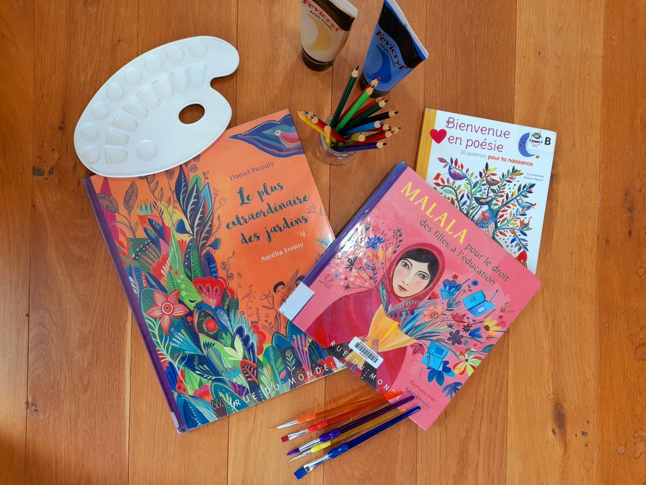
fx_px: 467
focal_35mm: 25
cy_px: 242
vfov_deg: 54.9
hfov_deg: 69.4
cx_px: 323
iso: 80
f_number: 2
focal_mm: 4.6
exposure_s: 1/50
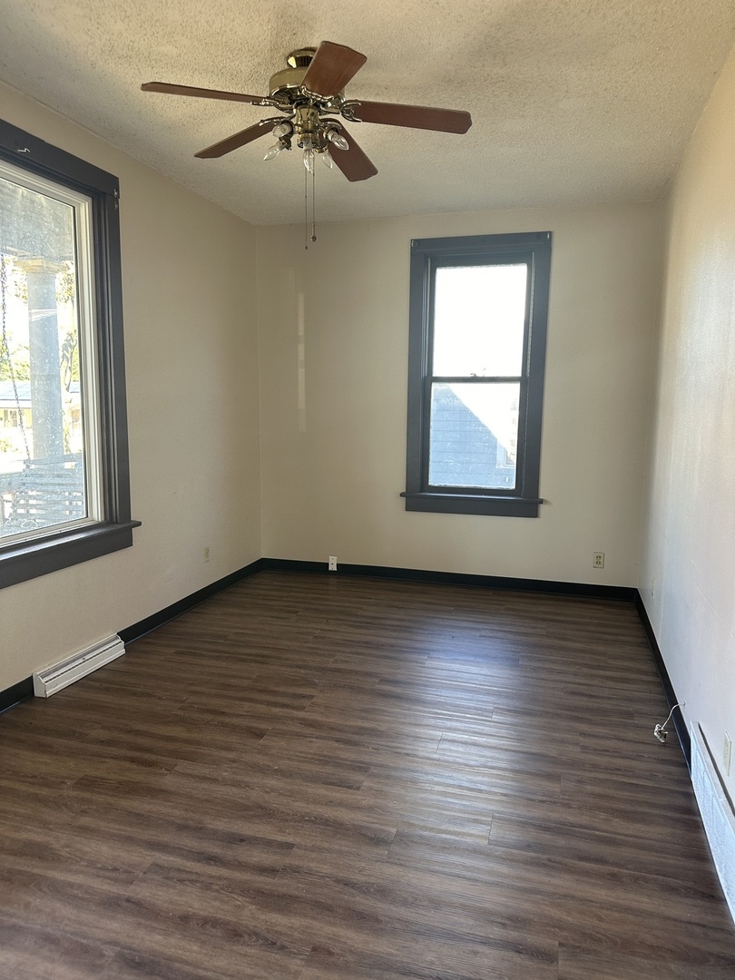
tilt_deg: -6.0
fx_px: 679
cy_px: 490
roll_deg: +0.2
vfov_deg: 71.6
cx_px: 368
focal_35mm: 24
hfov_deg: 56.8
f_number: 1.78
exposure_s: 1/121
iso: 160
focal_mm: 6.86
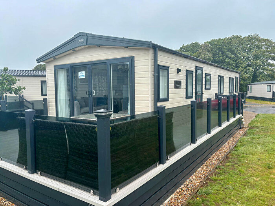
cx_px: 138
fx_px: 207
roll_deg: -0.3
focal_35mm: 26
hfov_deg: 67.3
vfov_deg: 53.1
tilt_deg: -4.4
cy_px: 103
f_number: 1.6
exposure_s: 1/961
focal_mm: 5.96
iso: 50
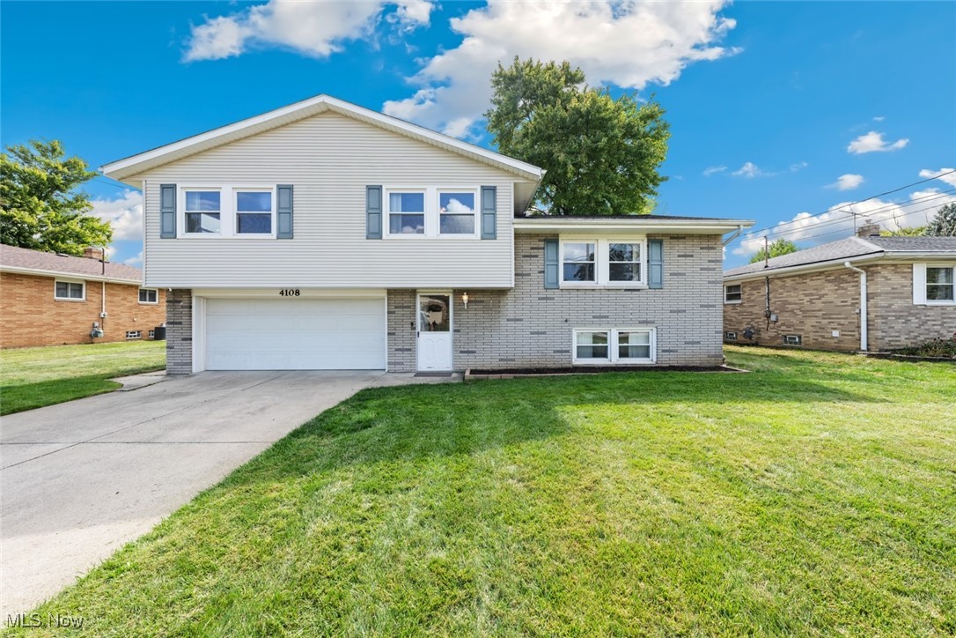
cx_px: 478
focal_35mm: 12
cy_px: 319
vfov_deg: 90.0
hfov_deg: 112.6
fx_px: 319
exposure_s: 1/90
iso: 320
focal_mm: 12
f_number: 8
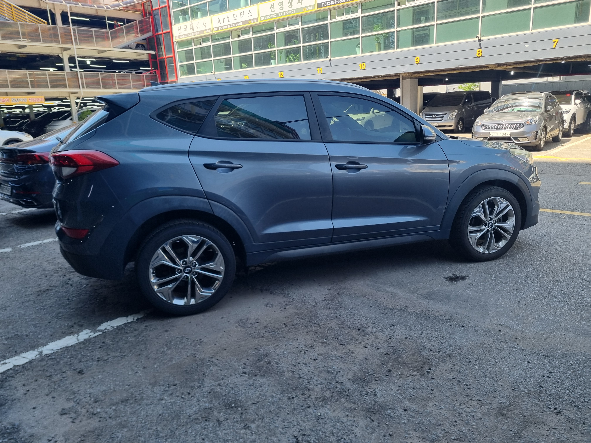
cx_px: 296
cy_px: 222
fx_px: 444
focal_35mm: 26
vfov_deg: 53.1
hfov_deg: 67.3
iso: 50
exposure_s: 1/361
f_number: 1.8
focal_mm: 5.4
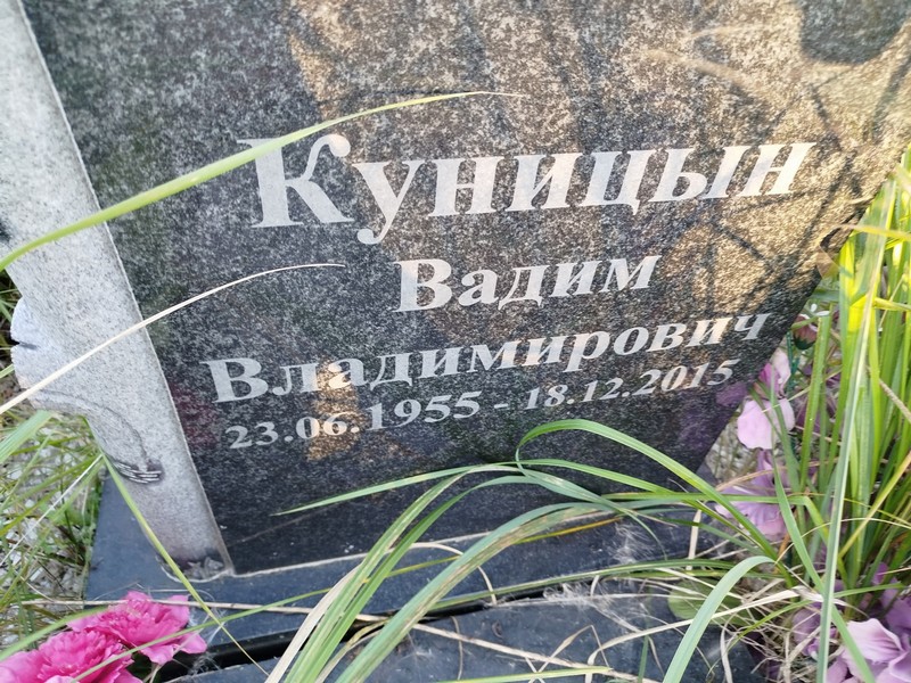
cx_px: 456
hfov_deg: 71.6
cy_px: 342
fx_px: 632
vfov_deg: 56.8
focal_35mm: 24
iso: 160
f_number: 1.7
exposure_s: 1/33
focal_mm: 5.31
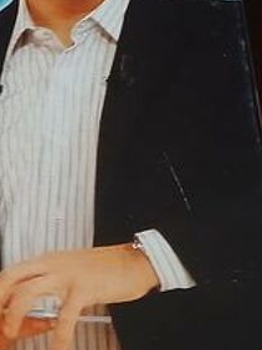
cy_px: 275
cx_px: -228
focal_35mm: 123
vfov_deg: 15.9
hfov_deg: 11.1
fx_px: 1243
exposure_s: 1/50
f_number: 1.8
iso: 320
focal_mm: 3.98
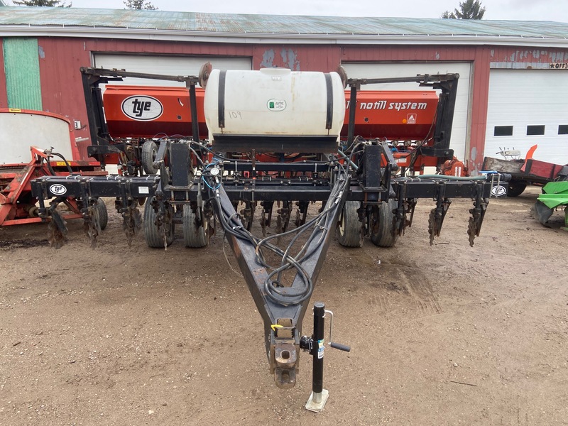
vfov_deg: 53.1
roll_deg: +2.2
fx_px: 427
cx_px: 284
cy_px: 213
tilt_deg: -12.1
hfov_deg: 67.3
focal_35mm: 26
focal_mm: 4.25
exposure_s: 1/604
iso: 32
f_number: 1.8
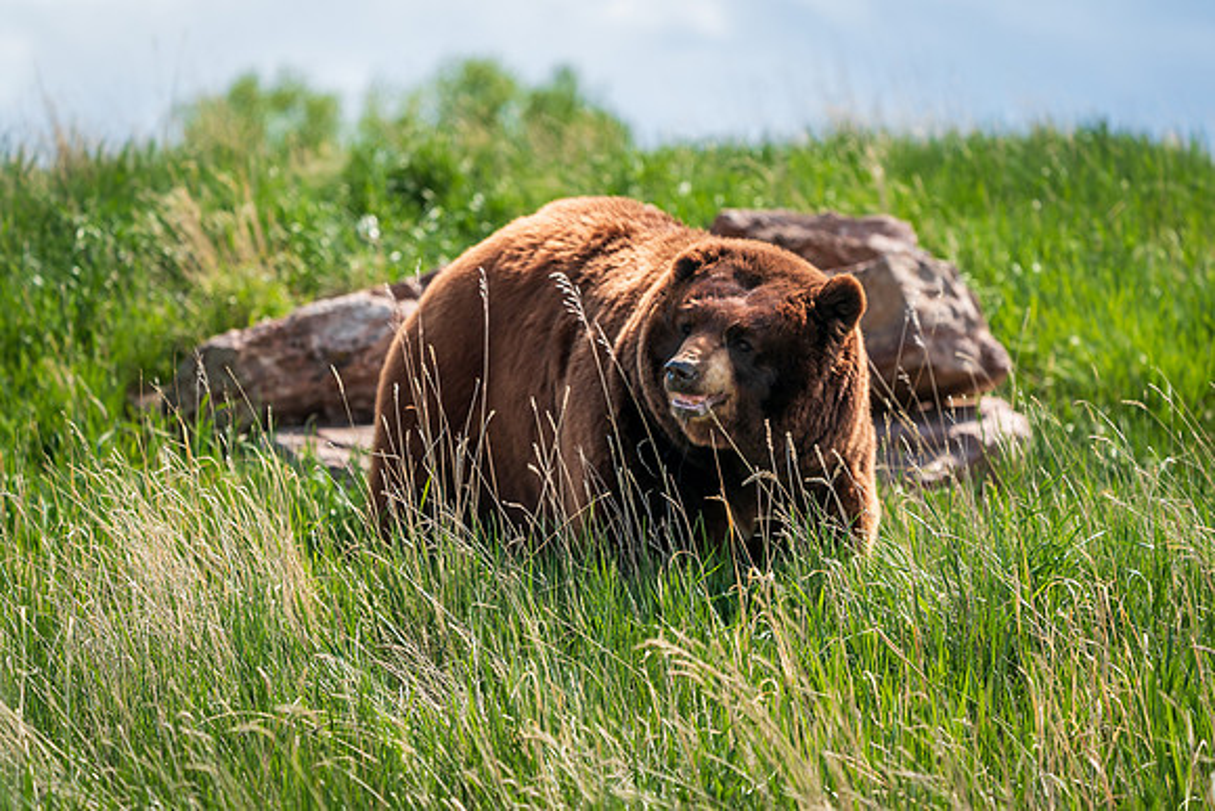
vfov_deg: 5.9
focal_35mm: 232
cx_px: 608
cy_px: 406
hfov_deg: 8.9
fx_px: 7831
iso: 400
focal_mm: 232
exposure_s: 1/1000
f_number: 5.6
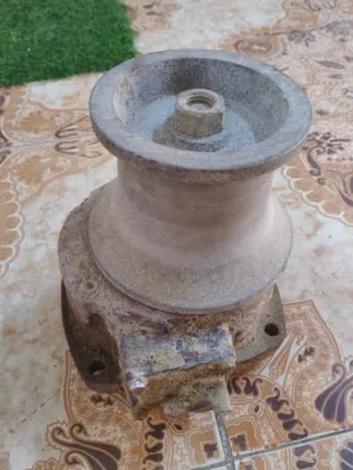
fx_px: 380
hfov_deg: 49.8
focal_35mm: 28
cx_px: 170
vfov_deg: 63.4
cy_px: 238
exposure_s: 1/100
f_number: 1.9
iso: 4710
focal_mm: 4.95
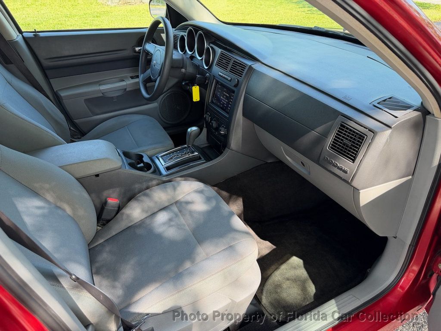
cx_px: 220
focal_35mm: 24
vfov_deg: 56.8
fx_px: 306
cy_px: 166
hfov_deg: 71.6
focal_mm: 6.76
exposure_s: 1/169
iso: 125
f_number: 1.78
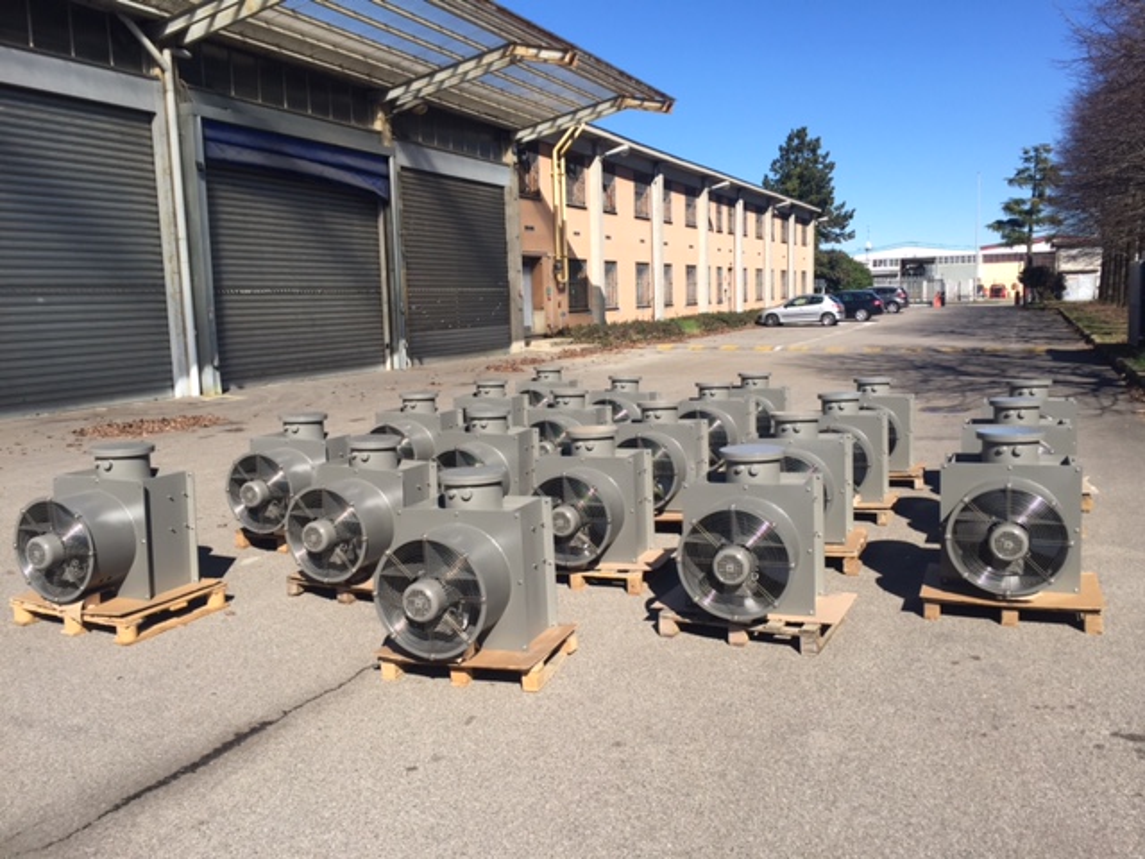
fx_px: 959
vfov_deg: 48.2
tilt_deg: -8.0
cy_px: 430
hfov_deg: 61.7
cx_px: 572
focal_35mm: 29
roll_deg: +1.4
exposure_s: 1/1319
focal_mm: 4.15
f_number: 2.2
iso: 32
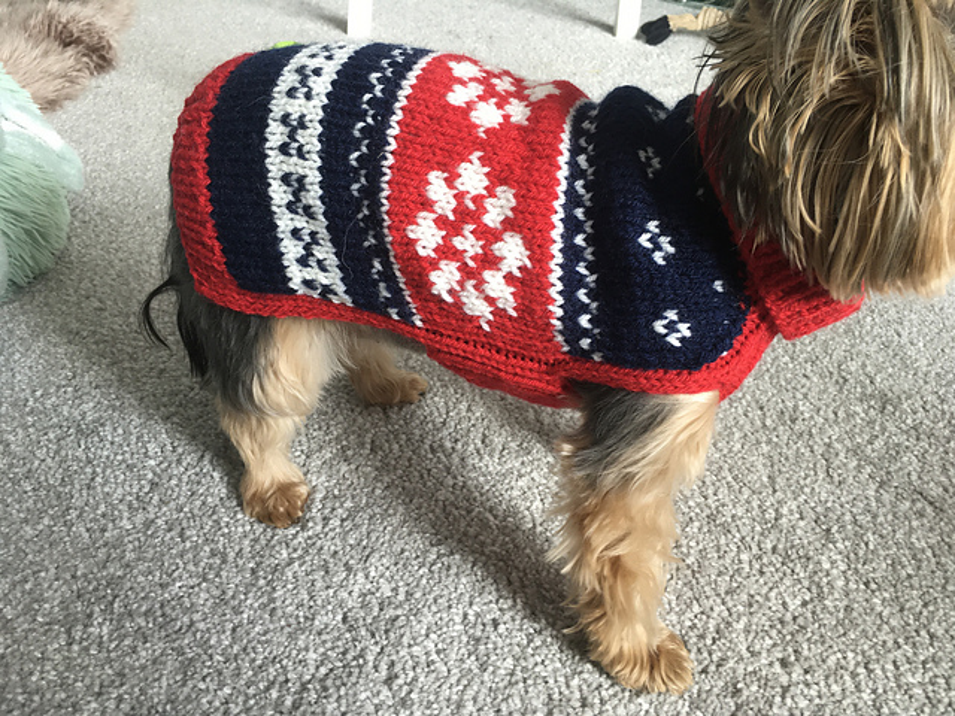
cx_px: 478
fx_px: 800
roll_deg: -2.7
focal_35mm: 29
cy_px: 358
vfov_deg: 48.2
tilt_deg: -33.6
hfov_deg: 61.7
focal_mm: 4.15
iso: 64
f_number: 2.2
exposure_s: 1/33
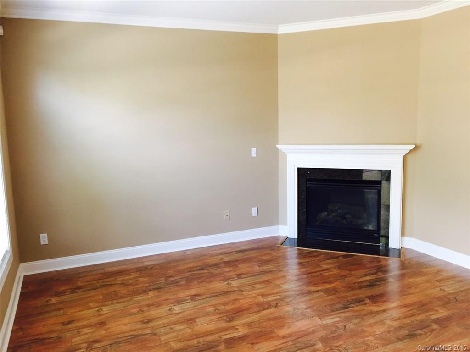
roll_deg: +0.8
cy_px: 176
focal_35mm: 29
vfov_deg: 48.2
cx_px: 235
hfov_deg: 61.7
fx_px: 394
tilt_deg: -8.0
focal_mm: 4.15
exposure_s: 1/30
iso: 100
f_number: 2.2
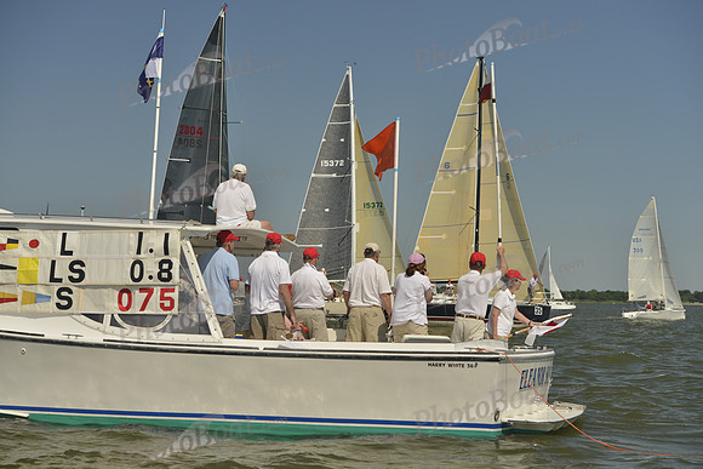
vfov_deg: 19.5
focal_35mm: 70
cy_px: 234
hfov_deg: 28.8
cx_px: 352
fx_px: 1367
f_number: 5.6
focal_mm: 70
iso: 200
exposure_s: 1/1250
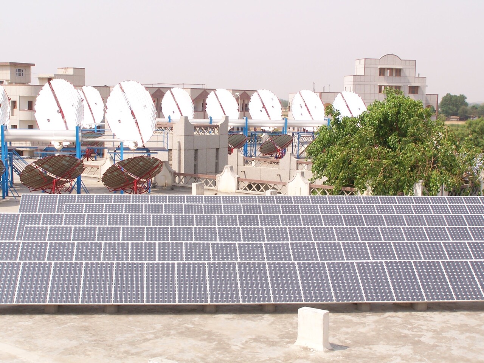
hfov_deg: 30.3
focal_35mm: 64
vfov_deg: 22.9
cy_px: 182
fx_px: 895
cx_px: 242
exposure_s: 1/250
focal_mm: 10.7
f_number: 6.3
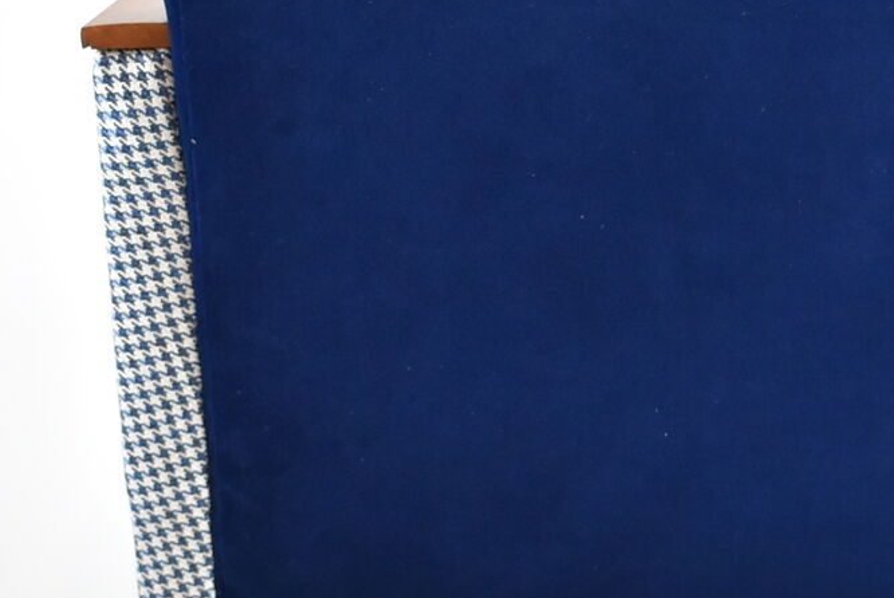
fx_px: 2796
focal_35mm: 112
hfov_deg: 18.1
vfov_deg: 12.2
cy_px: 249
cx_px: 665
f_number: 4
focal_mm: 25
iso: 1250
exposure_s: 1/125
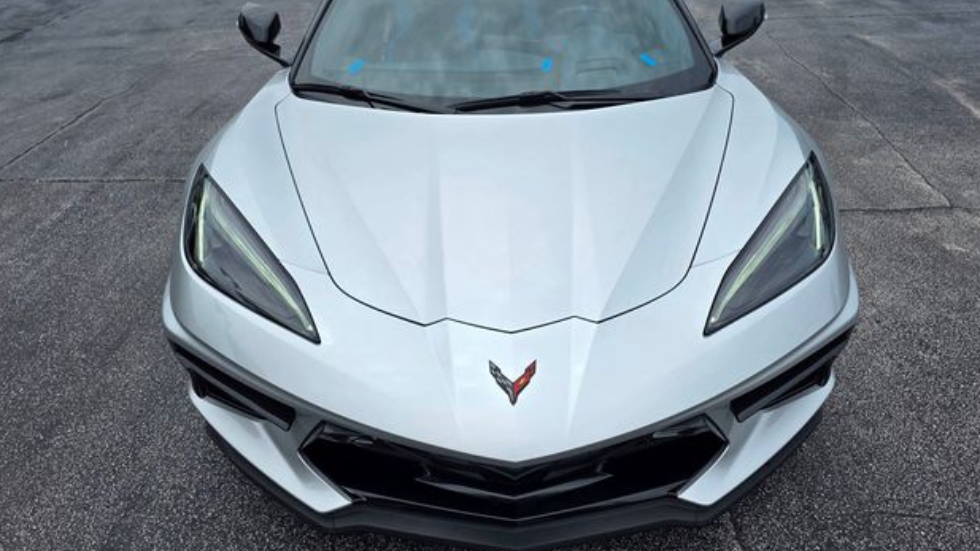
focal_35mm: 26
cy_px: 218
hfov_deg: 71.9
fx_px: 676
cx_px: 489
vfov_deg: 44.1
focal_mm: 6.3
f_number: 1.7
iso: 80
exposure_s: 1/6809
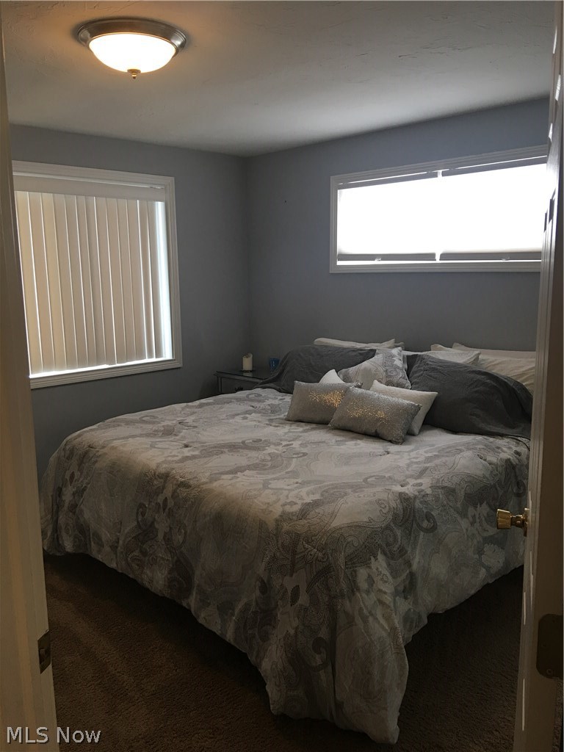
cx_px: 282
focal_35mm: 29
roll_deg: +0.7
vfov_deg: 61.7
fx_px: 630
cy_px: 376
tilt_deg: -9.7
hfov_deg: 48.2
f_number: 2.2
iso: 25
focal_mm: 4.15
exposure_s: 1/15
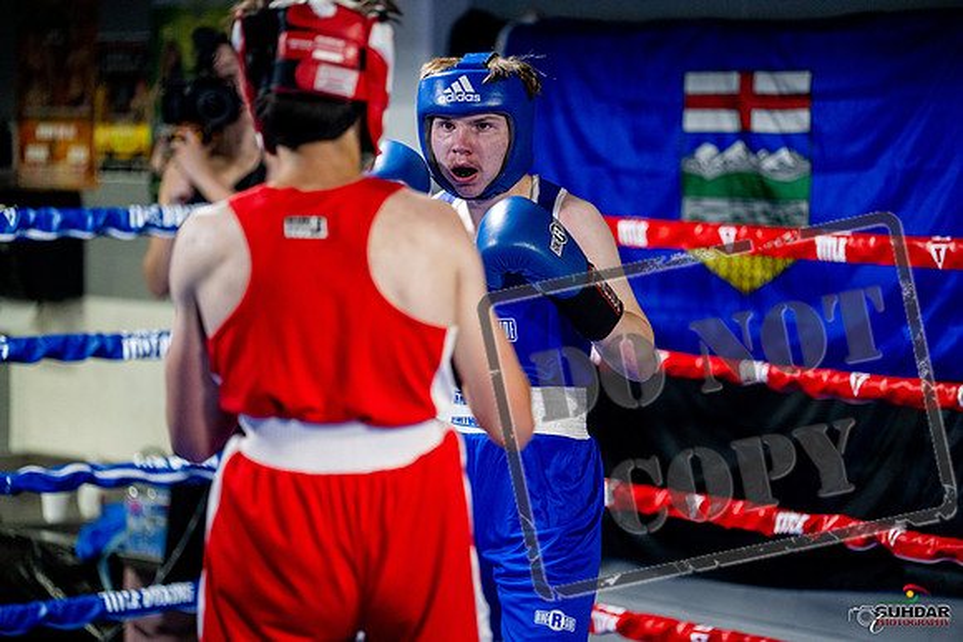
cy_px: 321
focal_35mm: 121
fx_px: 3237
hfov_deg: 16.9
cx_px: 482
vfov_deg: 11.3
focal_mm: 121
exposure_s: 1/1000
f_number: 2
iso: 4000
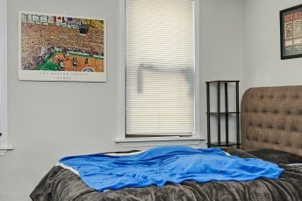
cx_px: 179
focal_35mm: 47
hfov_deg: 41.8
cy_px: 111
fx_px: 394
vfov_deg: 28.6
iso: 800
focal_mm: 14
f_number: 5.6
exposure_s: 1/160
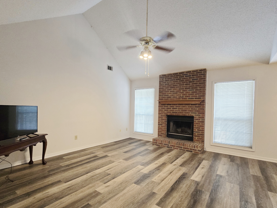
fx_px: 128
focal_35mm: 16
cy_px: 111
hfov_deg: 94.5
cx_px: 135
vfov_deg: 78.0
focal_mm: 2.2
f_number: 2.2
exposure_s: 1/60
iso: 320
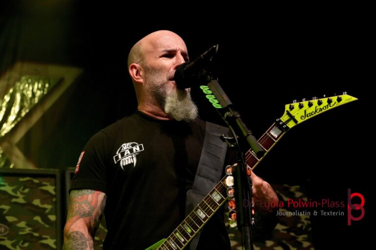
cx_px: 188
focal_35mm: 94
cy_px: 125
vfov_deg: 14.5
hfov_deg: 21.6
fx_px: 987
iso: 5000
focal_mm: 63
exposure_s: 1/160
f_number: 5
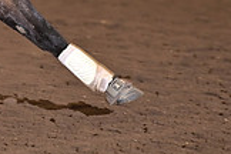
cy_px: -101
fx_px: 4010
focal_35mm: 625
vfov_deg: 2.2
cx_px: -108
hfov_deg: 3.3
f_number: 3.2
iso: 1000
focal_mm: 175
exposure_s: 1/250
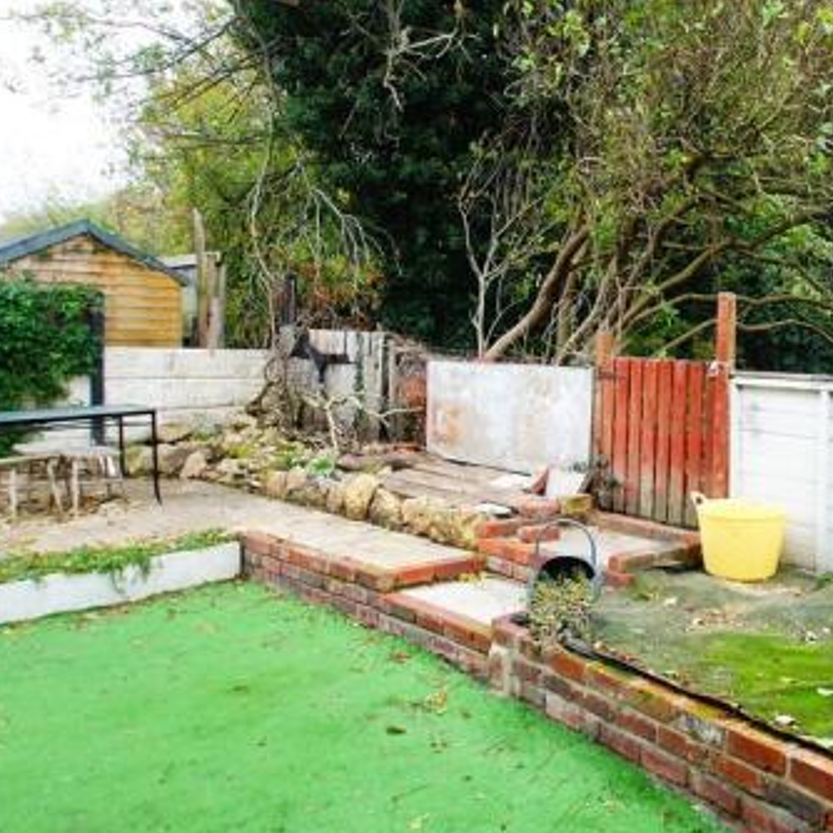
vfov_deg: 53.9
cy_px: 359
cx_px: 626
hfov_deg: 51.7
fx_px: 817
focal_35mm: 30
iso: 200
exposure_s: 1/40
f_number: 5
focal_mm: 12
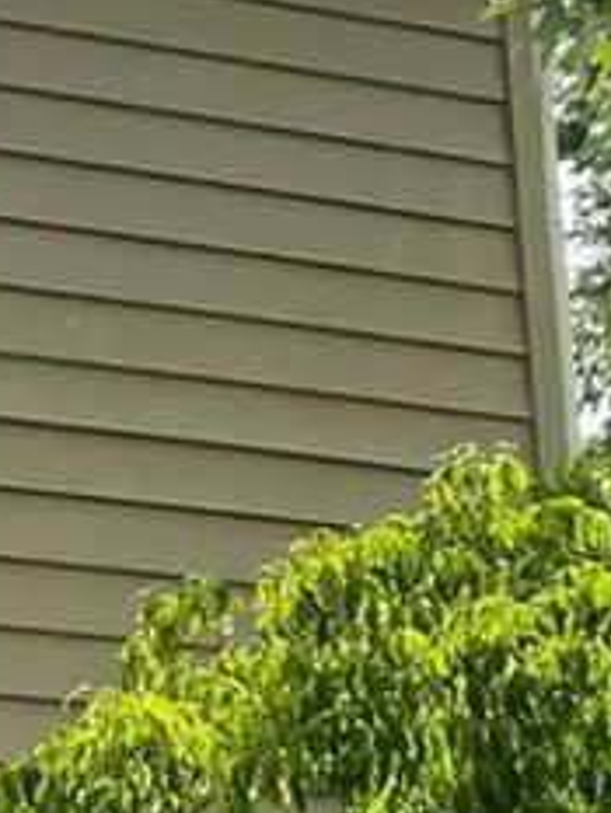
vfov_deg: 12.1
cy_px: 1397
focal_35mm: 152
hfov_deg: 8.6
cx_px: -1051
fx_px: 3574
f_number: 1.8
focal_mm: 4.25
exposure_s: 1/462
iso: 32
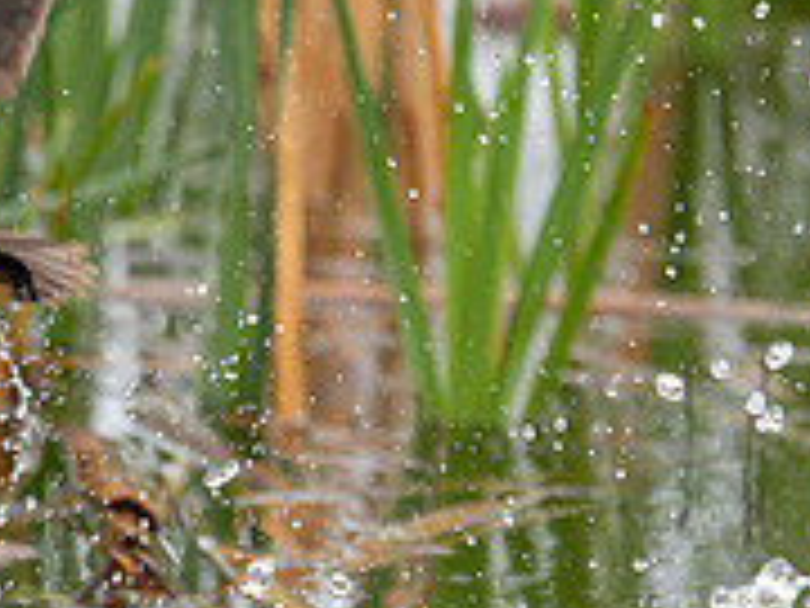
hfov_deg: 1.2
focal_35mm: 1709
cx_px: 374
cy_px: 592
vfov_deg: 0.9
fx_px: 39990
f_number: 6.3
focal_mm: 550
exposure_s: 1/640
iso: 360
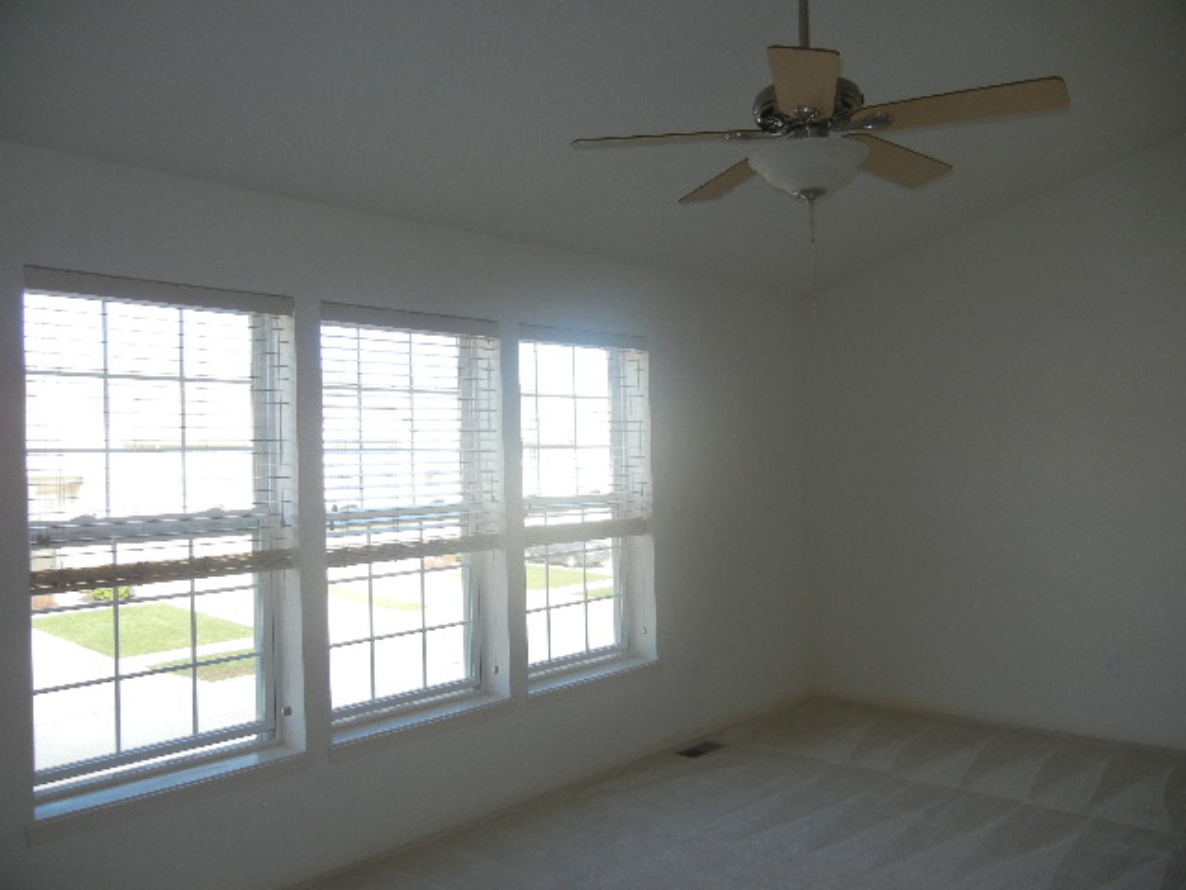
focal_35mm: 30
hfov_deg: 60.0
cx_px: 593
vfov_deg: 46.8
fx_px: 1028
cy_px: 445
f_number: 3.5
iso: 160
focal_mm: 5.4
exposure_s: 1/148
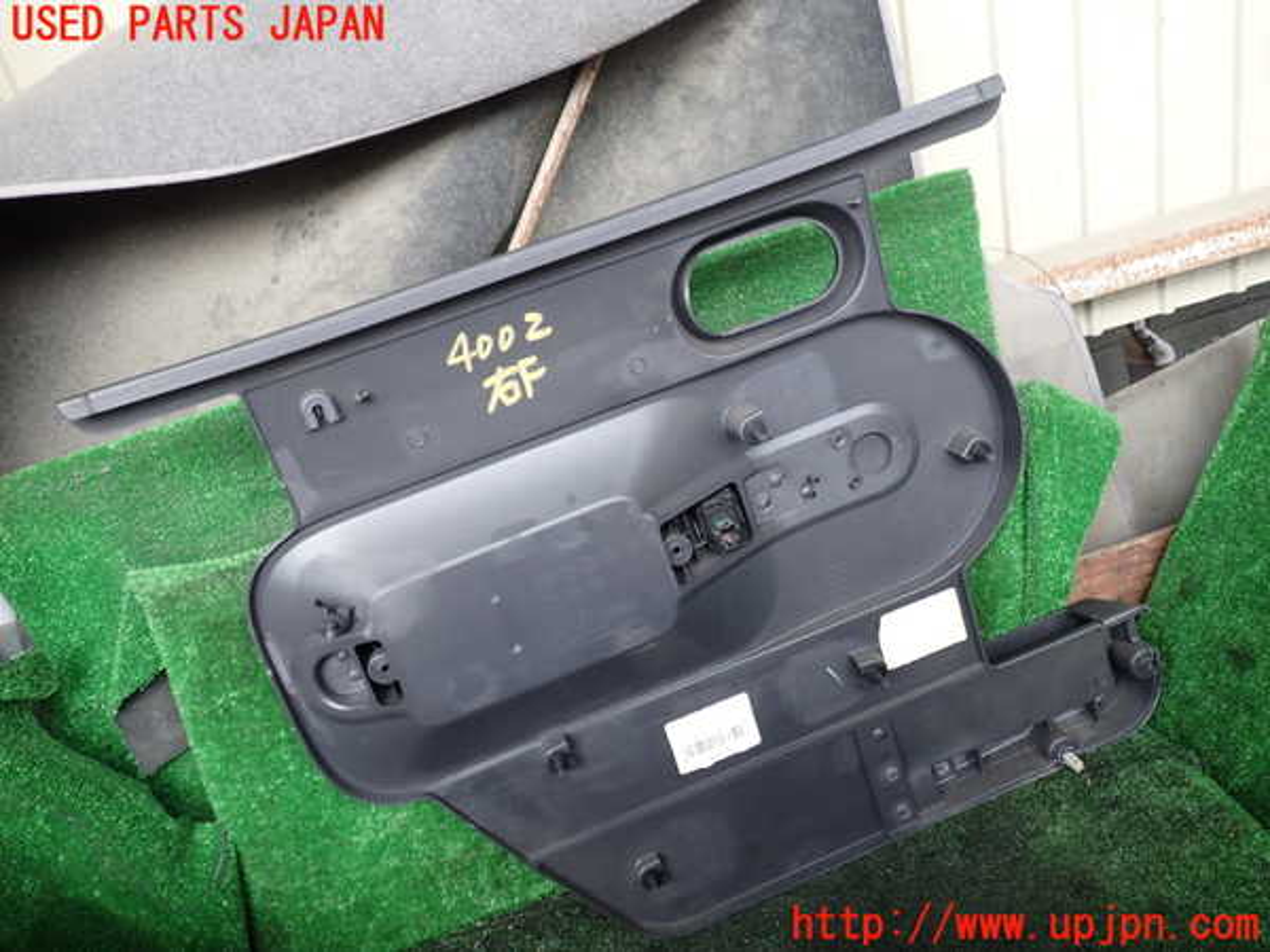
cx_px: 635
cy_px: 476
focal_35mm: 30
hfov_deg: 60.0
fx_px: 1101
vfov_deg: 46.8
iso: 200
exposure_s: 1/60
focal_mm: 5.4
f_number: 2.3
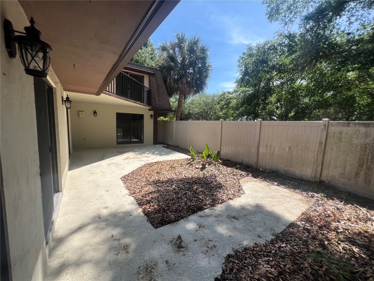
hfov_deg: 106.2
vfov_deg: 89.9
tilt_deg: -6.5
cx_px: 187
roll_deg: -2.1
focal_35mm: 13
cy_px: 140
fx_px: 140
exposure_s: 1/896
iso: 32
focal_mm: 1.57
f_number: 1.8
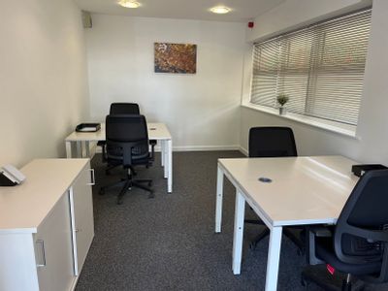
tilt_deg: -13.1
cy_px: 146
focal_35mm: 26
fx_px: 291
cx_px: 194
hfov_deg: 67.3
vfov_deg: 53.1
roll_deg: -1.6
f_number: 1.6
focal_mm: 5.1
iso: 64
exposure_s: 1/100
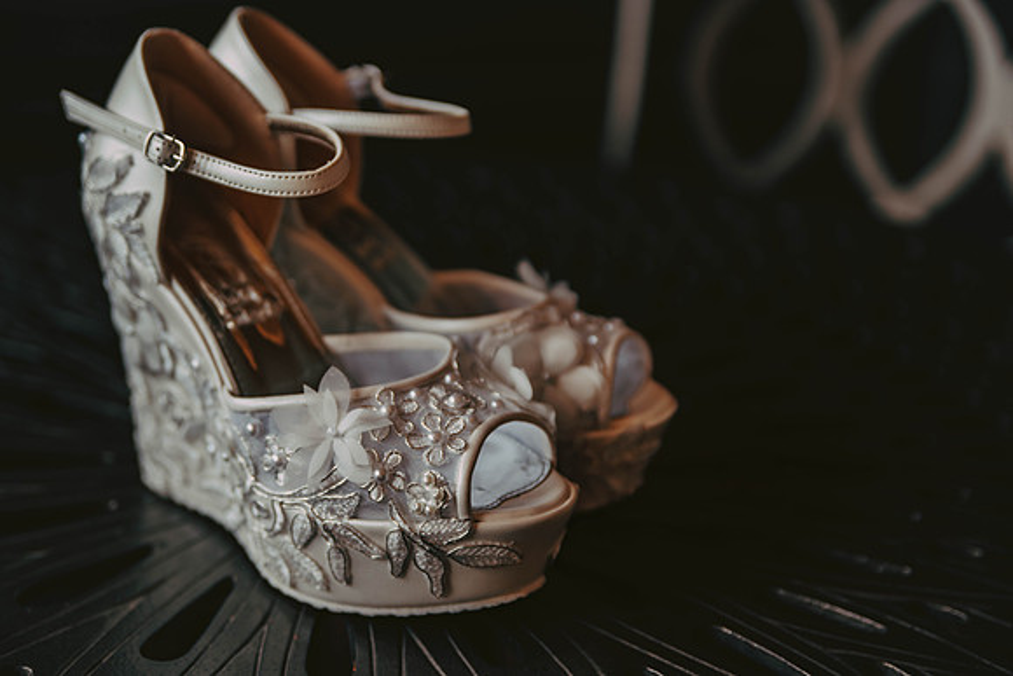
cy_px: 339
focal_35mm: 66
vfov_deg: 20.8
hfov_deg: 30.7
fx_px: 1844
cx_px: 490
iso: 200
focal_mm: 62
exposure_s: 1/125
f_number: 2.8
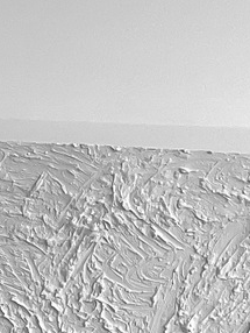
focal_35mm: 162
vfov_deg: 12.1
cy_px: 309
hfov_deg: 8.5
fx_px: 1558
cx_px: -333
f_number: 1.8
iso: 64
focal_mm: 3
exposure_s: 1/115
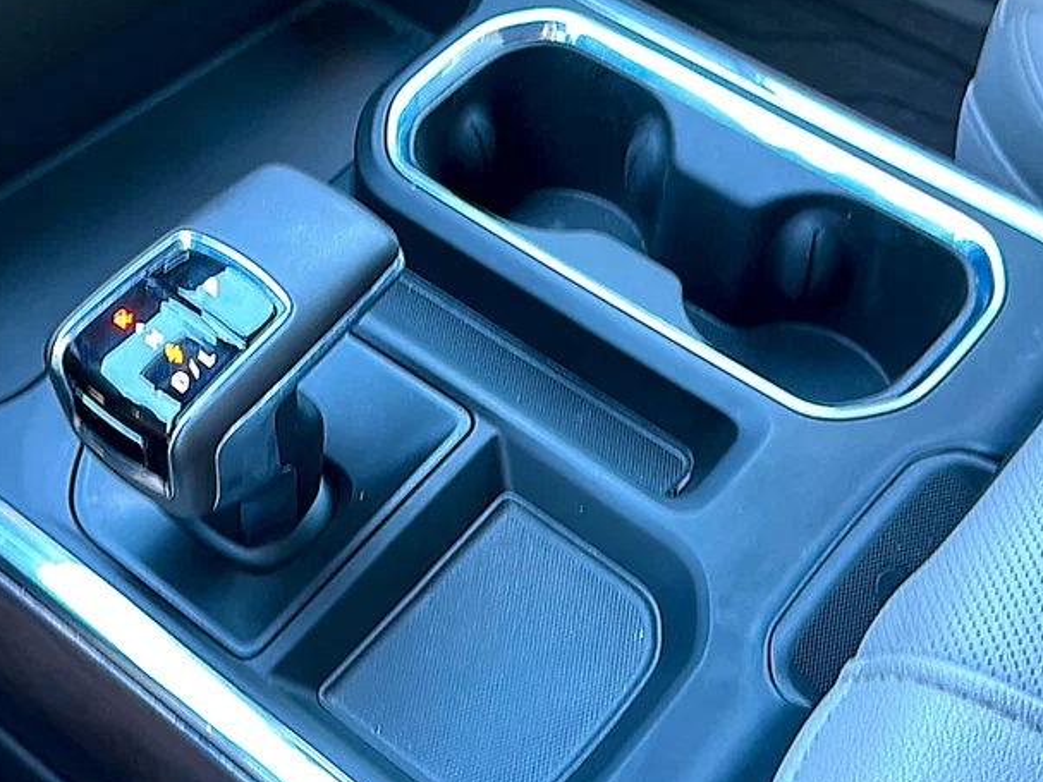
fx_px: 1356
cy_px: 403
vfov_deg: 32.2
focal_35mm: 45
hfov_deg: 42.0
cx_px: 452
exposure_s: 1/40
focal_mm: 6.86
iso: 125
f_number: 1.78
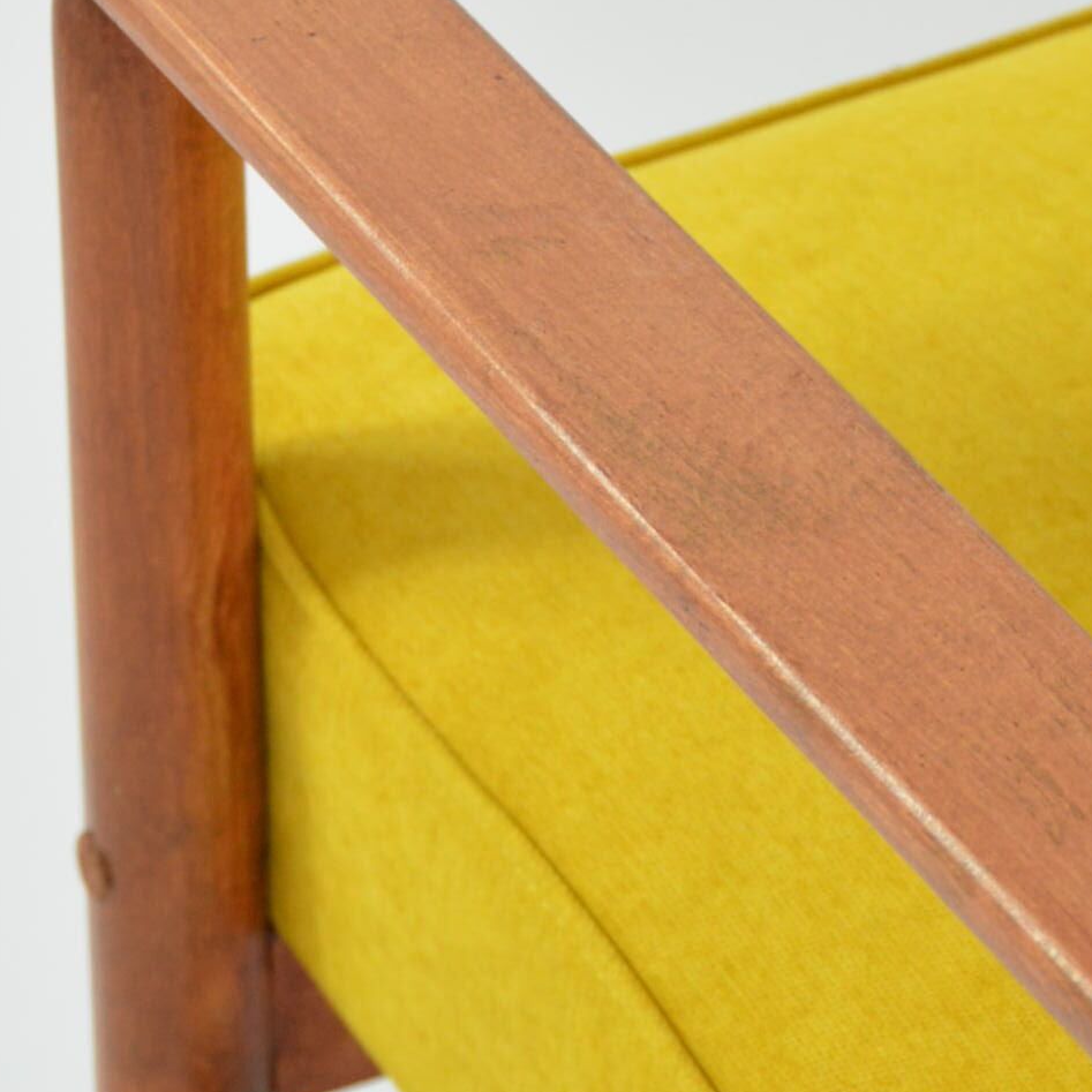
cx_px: 1025
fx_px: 8923
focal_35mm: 250
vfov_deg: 7.0
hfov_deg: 7.0
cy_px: 648
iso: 800
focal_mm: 62
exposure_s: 1/125
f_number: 5.6
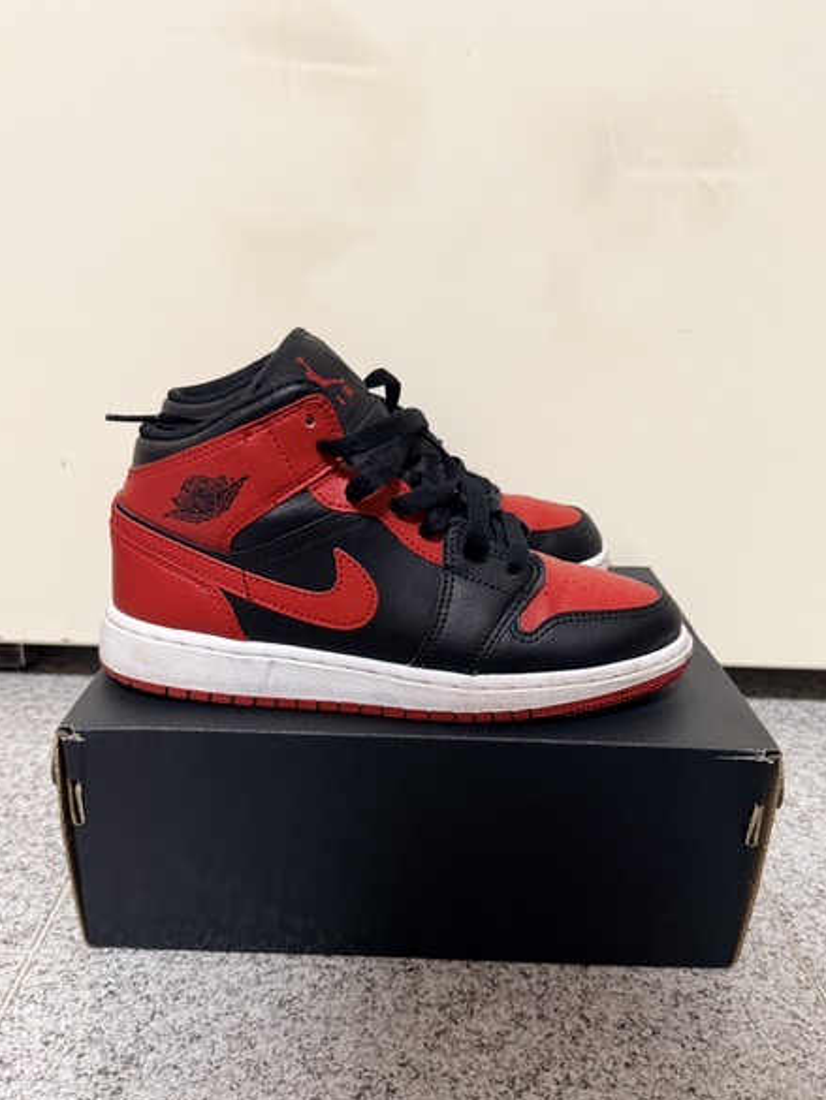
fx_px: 891
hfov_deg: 49.8
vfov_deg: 63.1
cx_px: 406
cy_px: 638
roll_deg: -2.1
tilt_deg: -22.8
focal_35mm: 28
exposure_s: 1/59
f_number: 1.78
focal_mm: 6.76
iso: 500
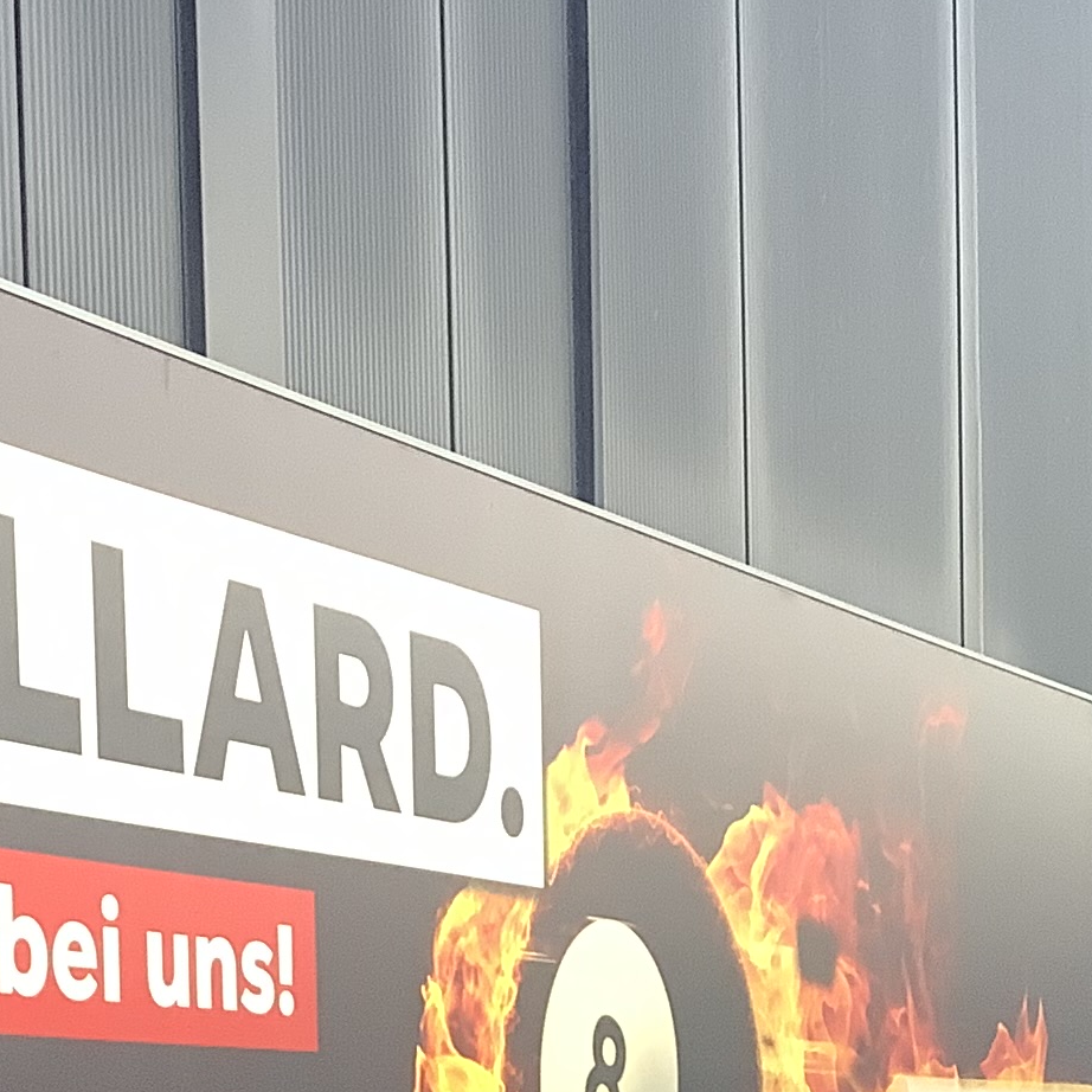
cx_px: 465
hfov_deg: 17.9
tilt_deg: -4.2
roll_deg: +2.5
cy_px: 1396
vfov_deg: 16.9
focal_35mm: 97
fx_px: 3462
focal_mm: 3.3
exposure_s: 1/50
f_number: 2.4
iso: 160
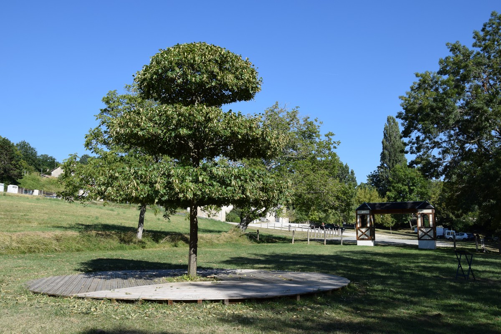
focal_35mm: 33
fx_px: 459
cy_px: 167
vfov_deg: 40.0
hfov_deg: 57.2
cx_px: 250
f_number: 9
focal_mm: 22
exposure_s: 1/320
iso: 200
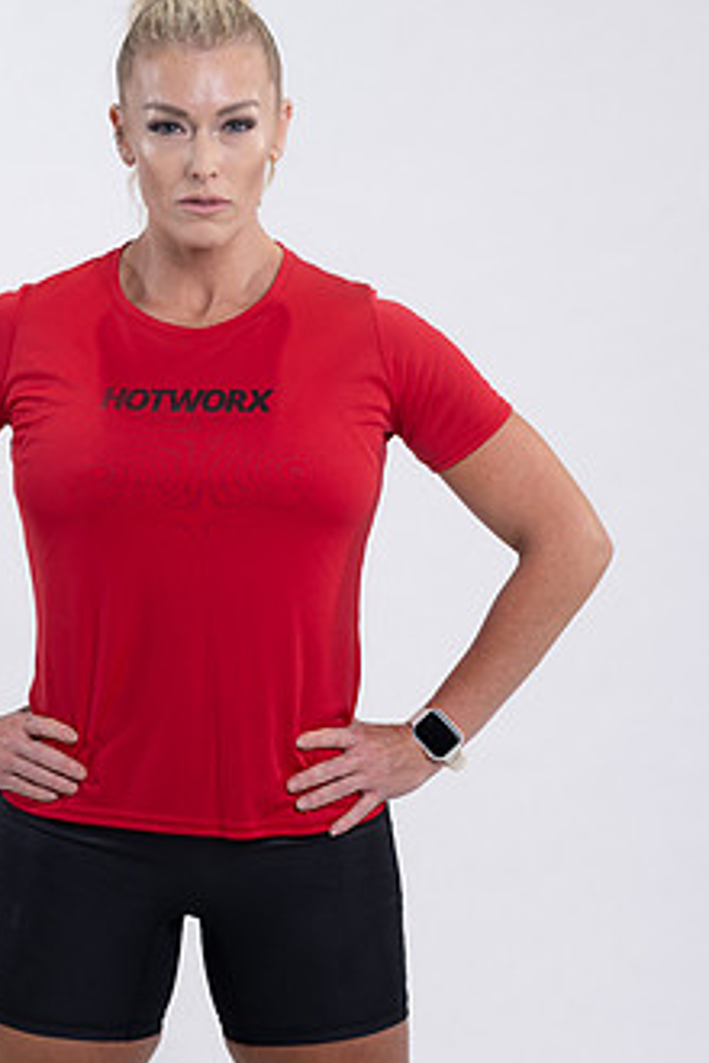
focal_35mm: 116
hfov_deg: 11.8
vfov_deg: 17.6
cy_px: 535
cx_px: 229
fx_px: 3427
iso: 200
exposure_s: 1/125
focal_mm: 85
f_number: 4
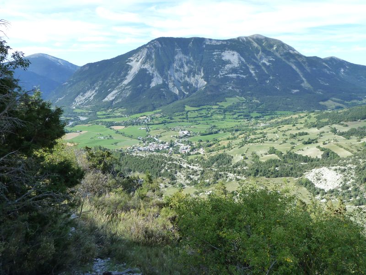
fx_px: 264
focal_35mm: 25
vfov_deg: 54.9
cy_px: 138
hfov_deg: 69.4
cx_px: 183
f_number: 4
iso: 125
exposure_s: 1/250
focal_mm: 4.1
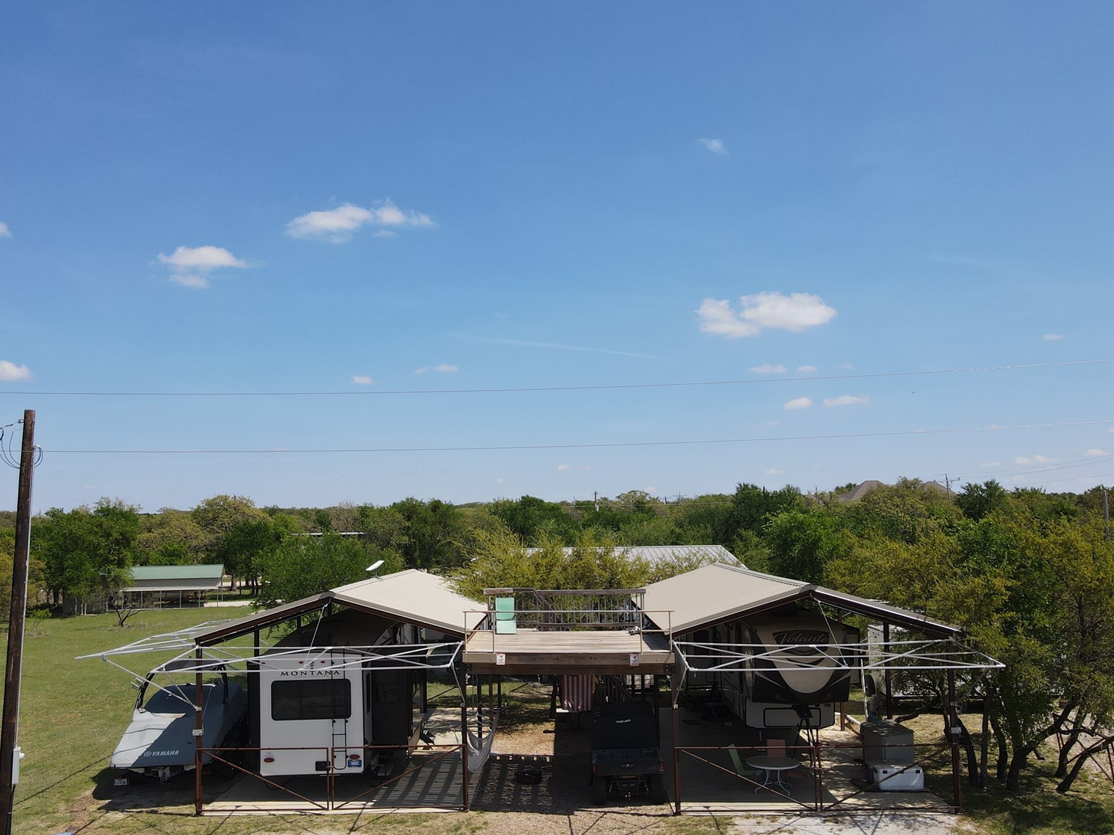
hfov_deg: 58.3
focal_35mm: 31
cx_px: 539
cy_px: 454
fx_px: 997
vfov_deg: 45.4
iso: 100
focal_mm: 4.5
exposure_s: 1/800
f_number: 2.8
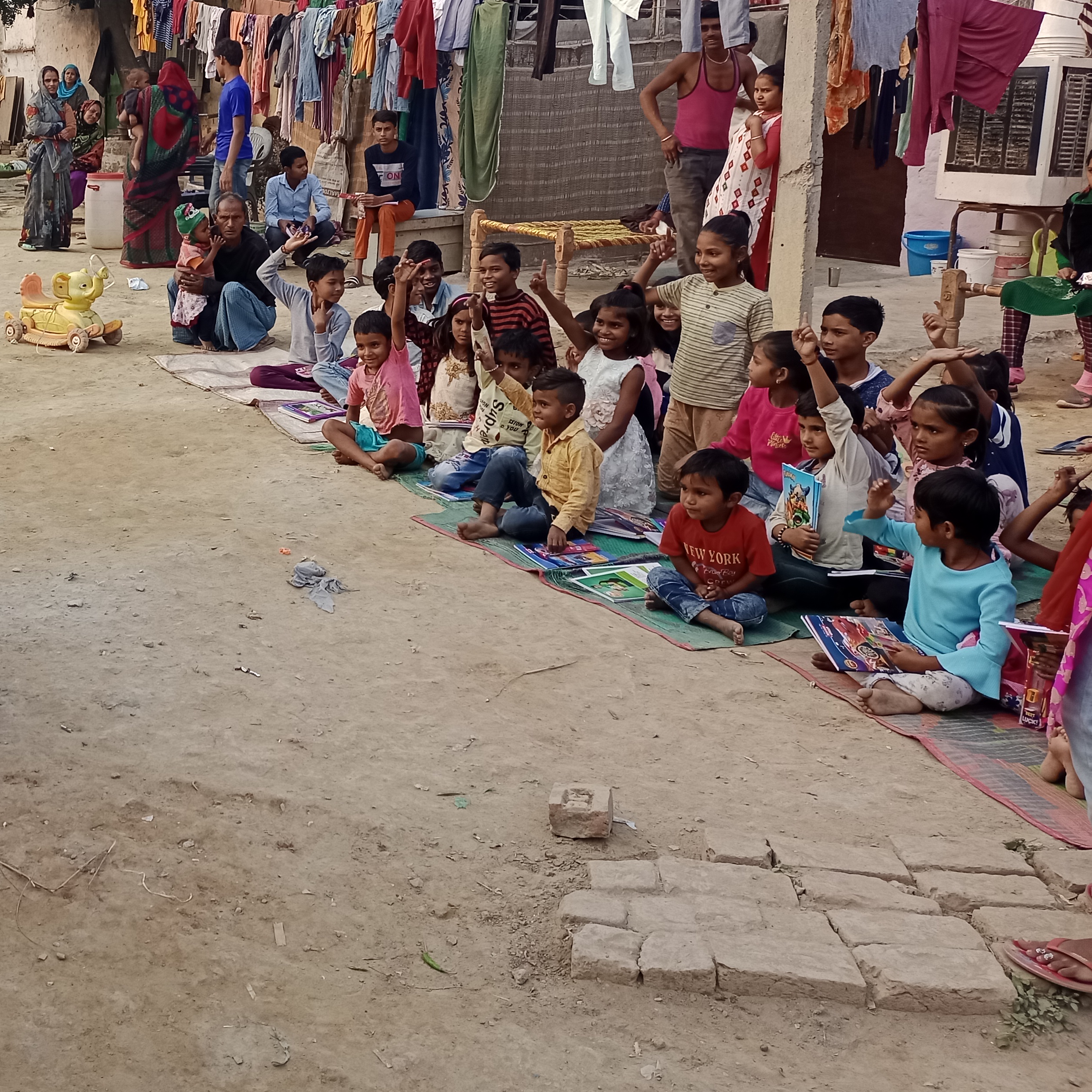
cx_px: 81
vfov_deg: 40.4
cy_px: 366
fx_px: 1463
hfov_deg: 37.8
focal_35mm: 41
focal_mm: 4.71
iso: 103
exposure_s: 1/132
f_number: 1.79
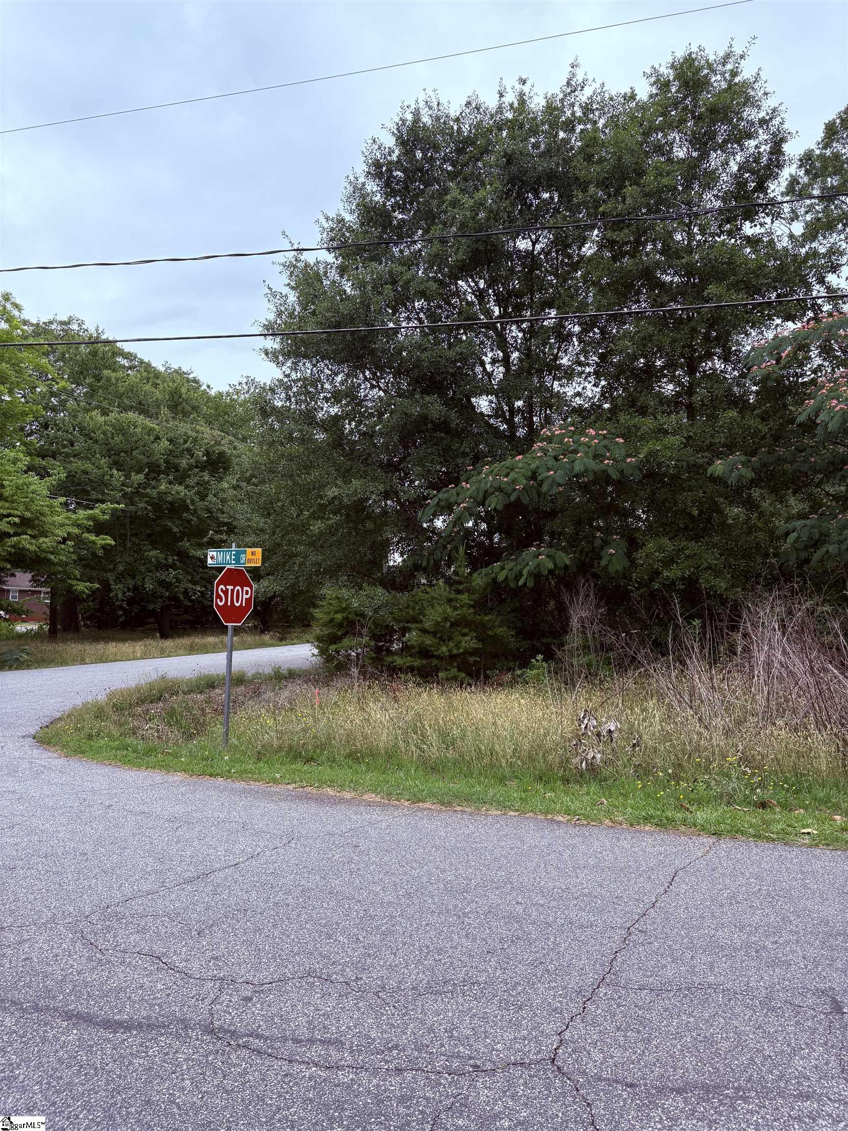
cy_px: 566
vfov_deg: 67.3
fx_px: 849
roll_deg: -2.5
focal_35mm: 26
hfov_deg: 53.1
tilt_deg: +3.0
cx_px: 424
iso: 64
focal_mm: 5.96
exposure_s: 1/2865
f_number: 1.6
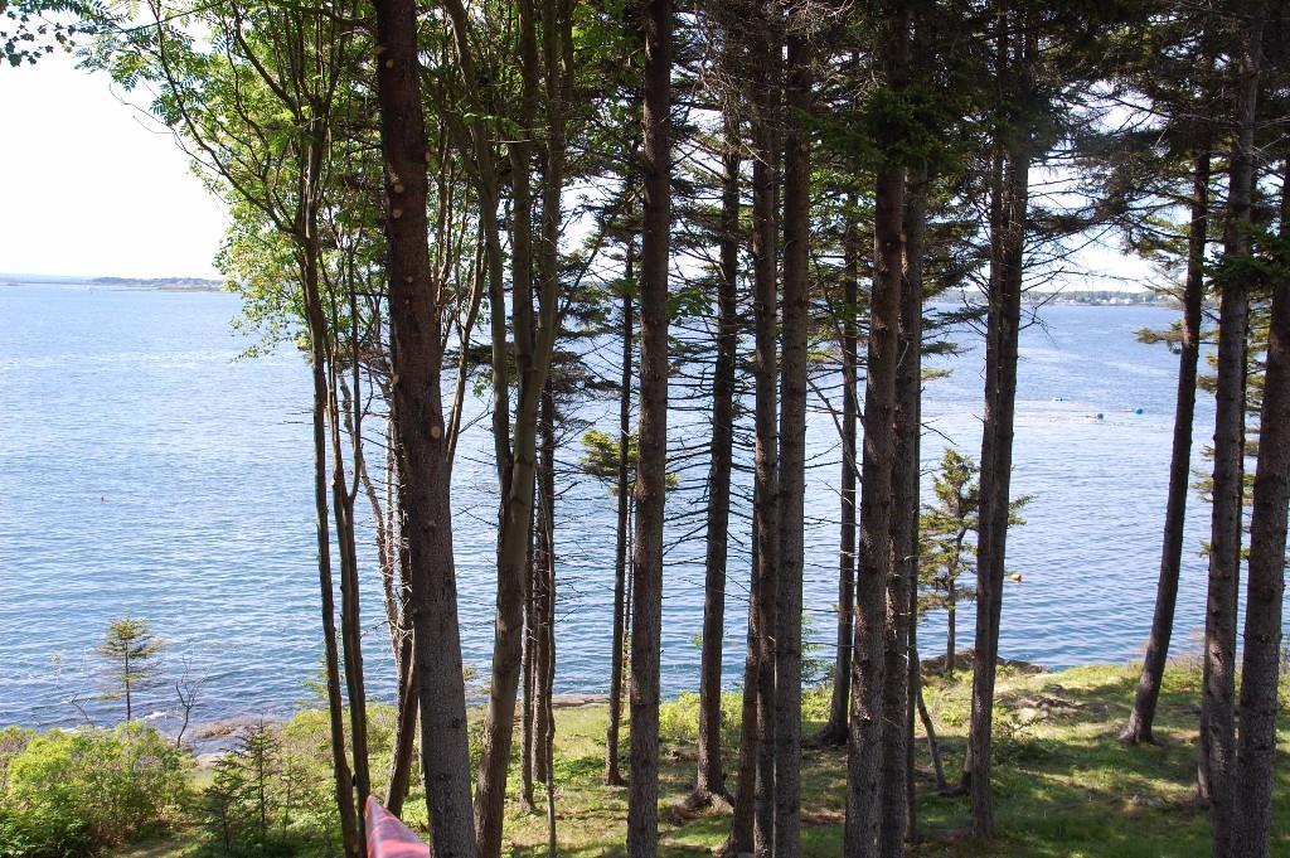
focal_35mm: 38
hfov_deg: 51.3
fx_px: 1343
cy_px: 429
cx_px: 645
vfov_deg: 35.4
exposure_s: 1/200
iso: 200
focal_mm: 25
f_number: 7.1
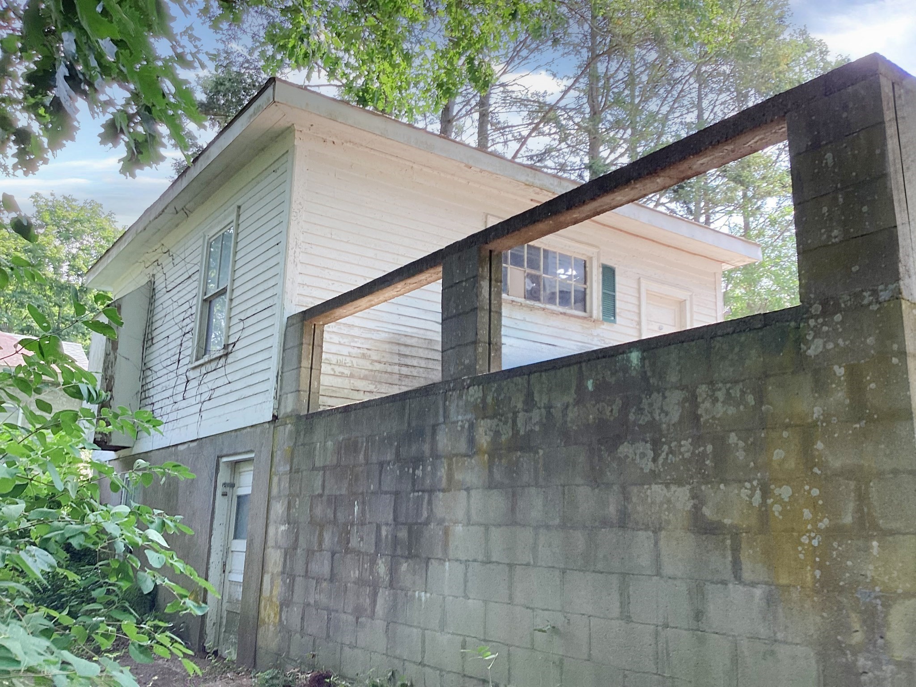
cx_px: 458
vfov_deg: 45.4
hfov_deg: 58.4
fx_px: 820
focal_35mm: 31
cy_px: 344
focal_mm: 3.3
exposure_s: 1/120
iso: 40
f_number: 2.4
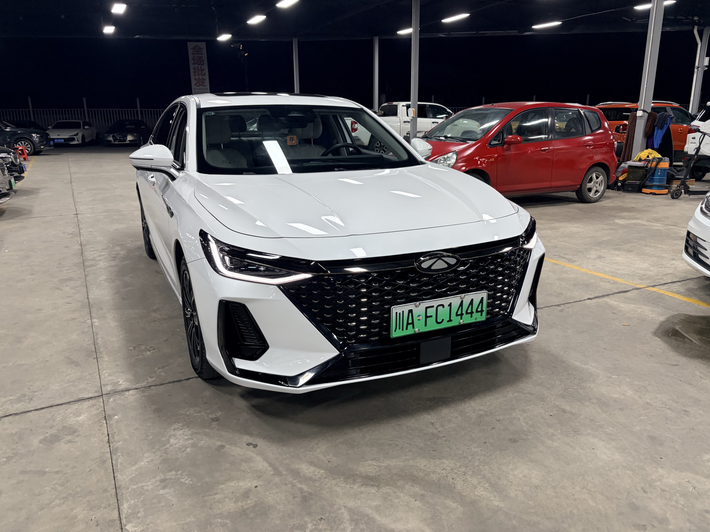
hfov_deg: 67.3
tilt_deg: -12.0
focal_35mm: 26
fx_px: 533
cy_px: 266
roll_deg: -1.1
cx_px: 355
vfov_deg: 53.1
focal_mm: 5.96
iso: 160
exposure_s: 1/100
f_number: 1.6
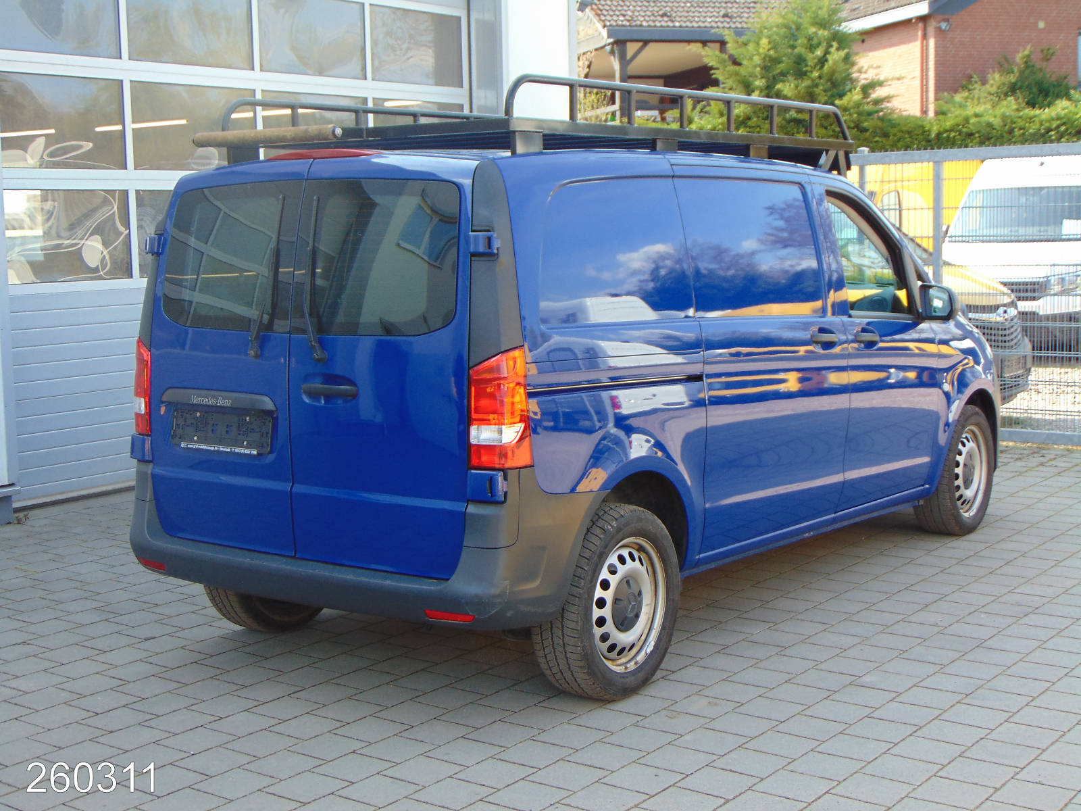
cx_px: 540
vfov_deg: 29.1
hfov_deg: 38.2
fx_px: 1561
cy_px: 406
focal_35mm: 50
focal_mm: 9
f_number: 3.5
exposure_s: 1/320
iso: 80
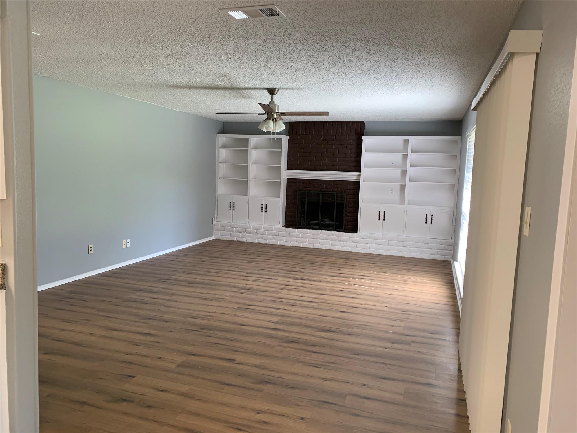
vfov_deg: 53.1
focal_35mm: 26
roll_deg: -1.4
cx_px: 288
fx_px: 433
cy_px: 216
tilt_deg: -5.8
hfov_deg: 67.3
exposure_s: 1/60
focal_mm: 4.25
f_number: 1.8
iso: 80
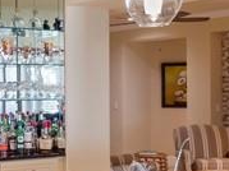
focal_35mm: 80
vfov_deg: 18.4
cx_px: -54
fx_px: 529
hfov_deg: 22.3
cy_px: 108
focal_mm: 7
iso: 200
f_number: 7.1
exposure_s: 1/4
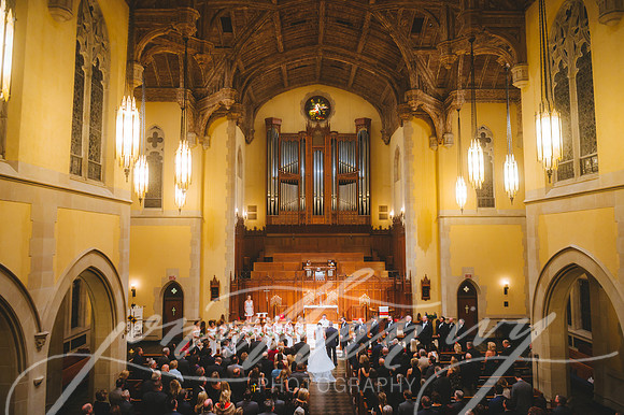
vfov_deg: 53.1
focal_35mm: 24
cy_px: 208
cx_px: 312
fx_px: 416
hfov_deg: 73.8
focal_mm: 24
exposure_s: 1/80
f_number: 2.8
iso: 1250
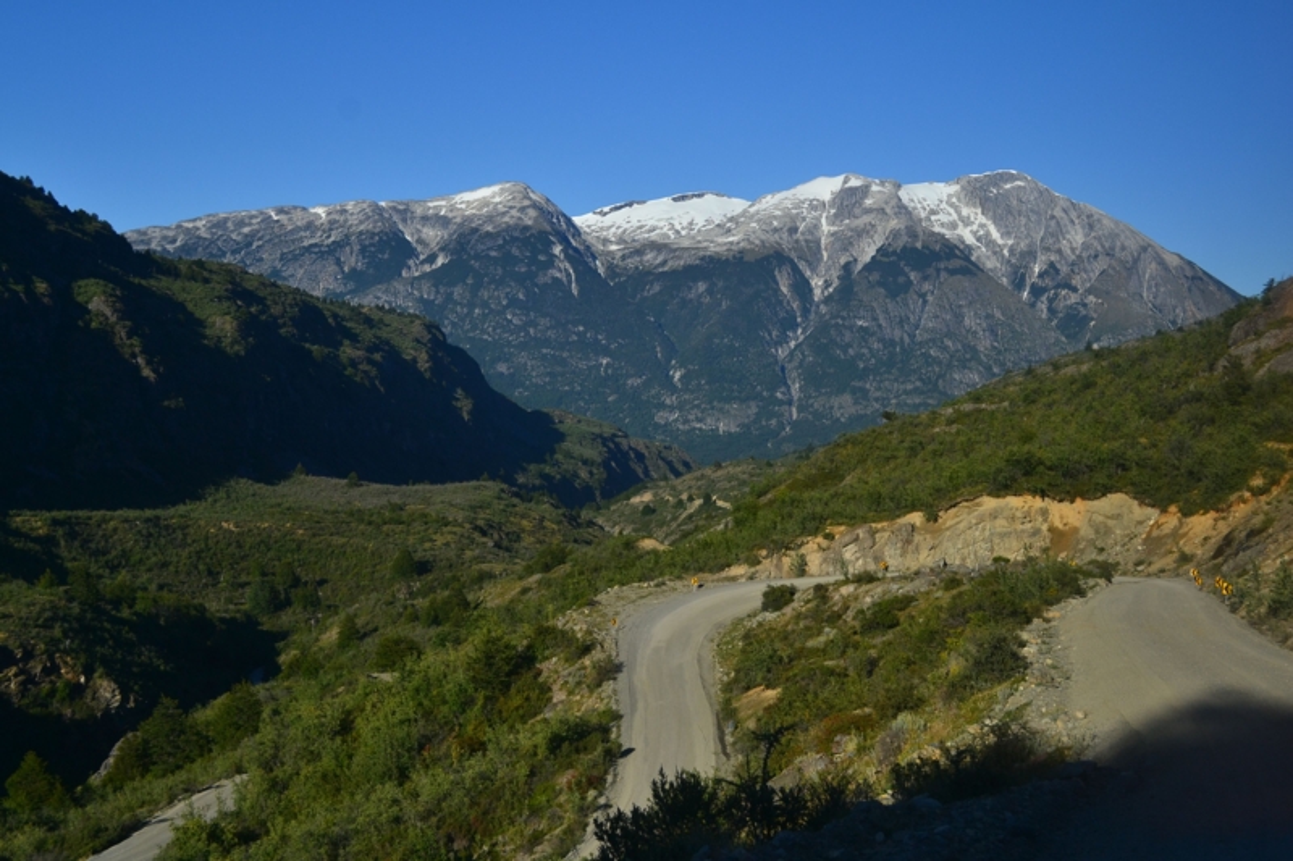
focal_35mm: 44
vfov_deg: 30.8
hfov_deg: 45.0
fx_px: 1562
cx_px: 646
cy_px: 430
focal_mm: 29
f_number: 7.1
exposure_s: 1/1000
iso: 200
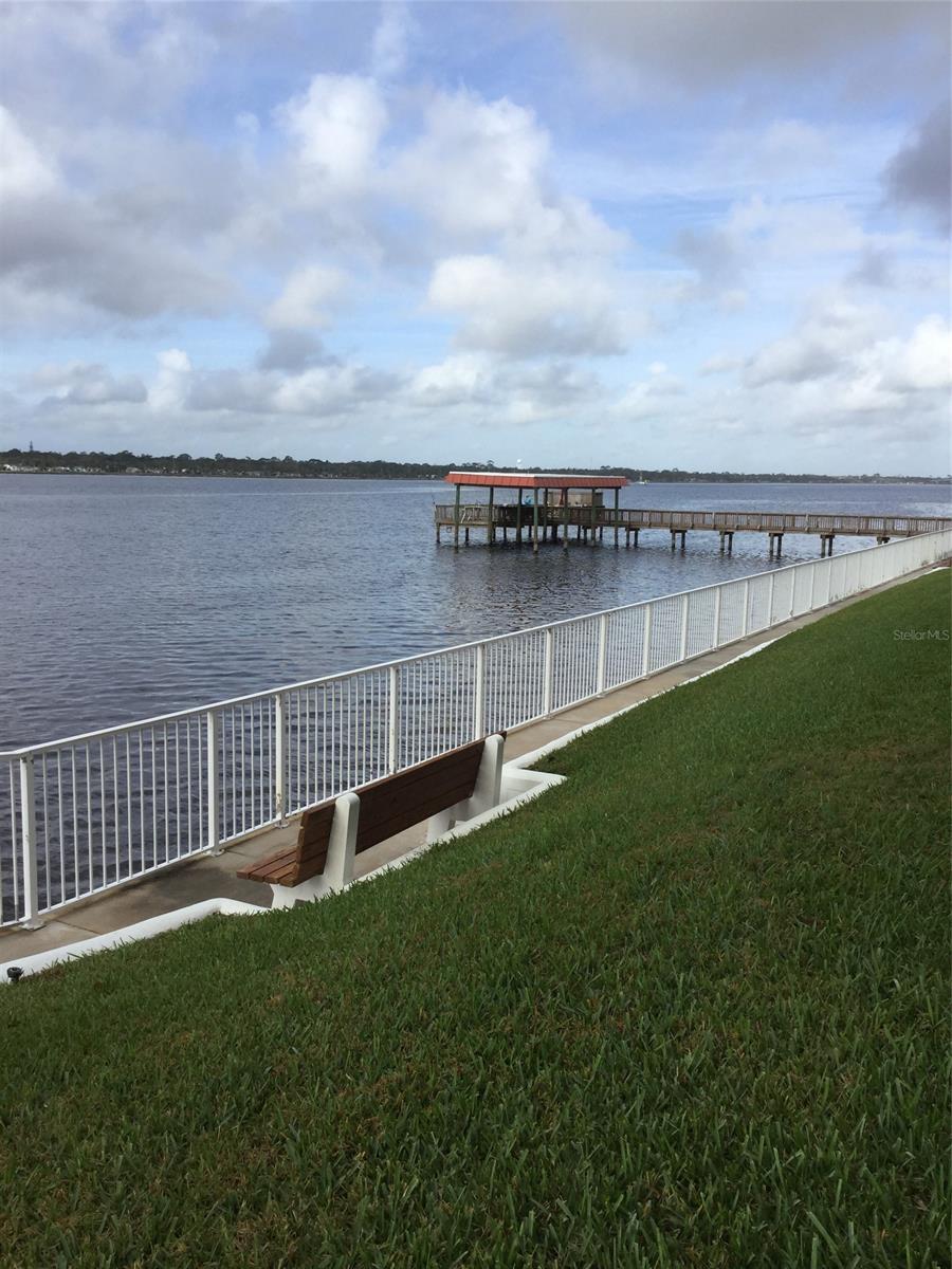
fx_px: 1137
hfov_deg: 45.4
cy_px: 634
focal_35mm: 31
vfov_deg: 58.4
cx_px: 476
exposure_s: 1/1217
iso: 25
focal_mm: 3.3
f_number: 2.4
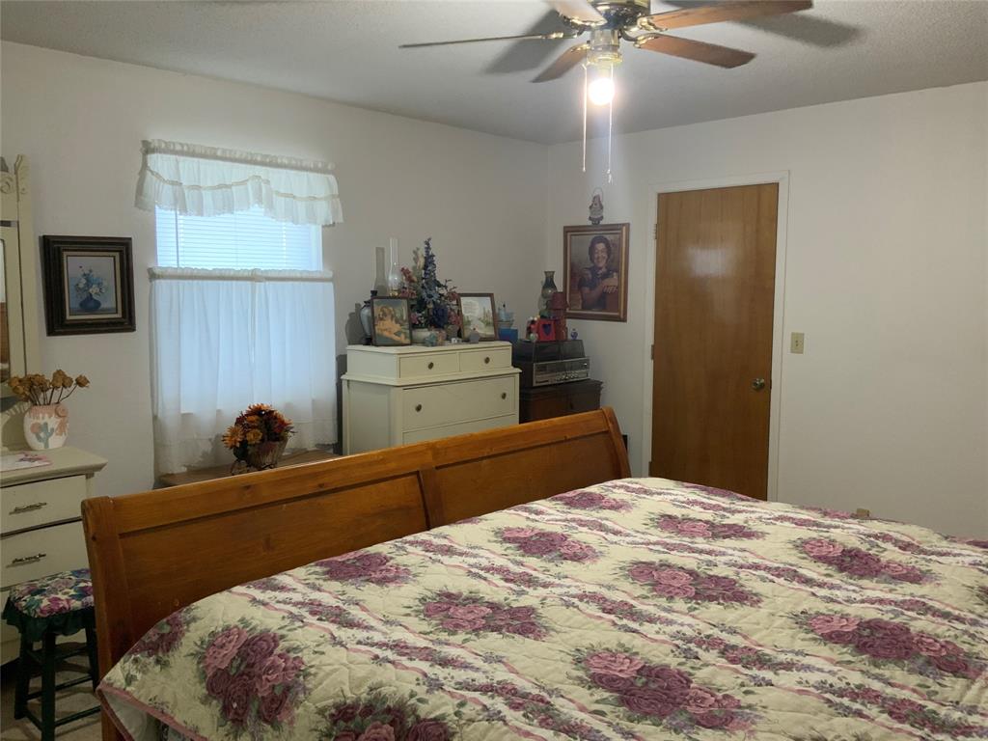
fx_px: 828
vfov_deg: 48.2
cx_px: 494
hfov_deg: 61.7
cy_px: 370
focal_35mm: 29
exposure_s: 1/60
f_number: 1.8
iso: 125
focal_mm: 3
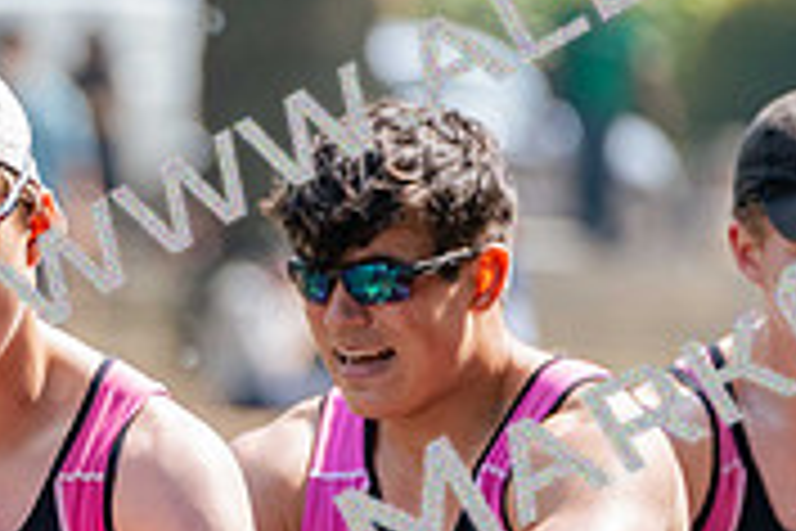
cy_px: 403
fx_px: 23436
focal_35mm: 1060
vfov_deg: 1.3
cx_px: -337
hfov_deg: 1.9
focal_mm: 324
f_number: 5.6
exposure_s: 1/1250
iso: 800
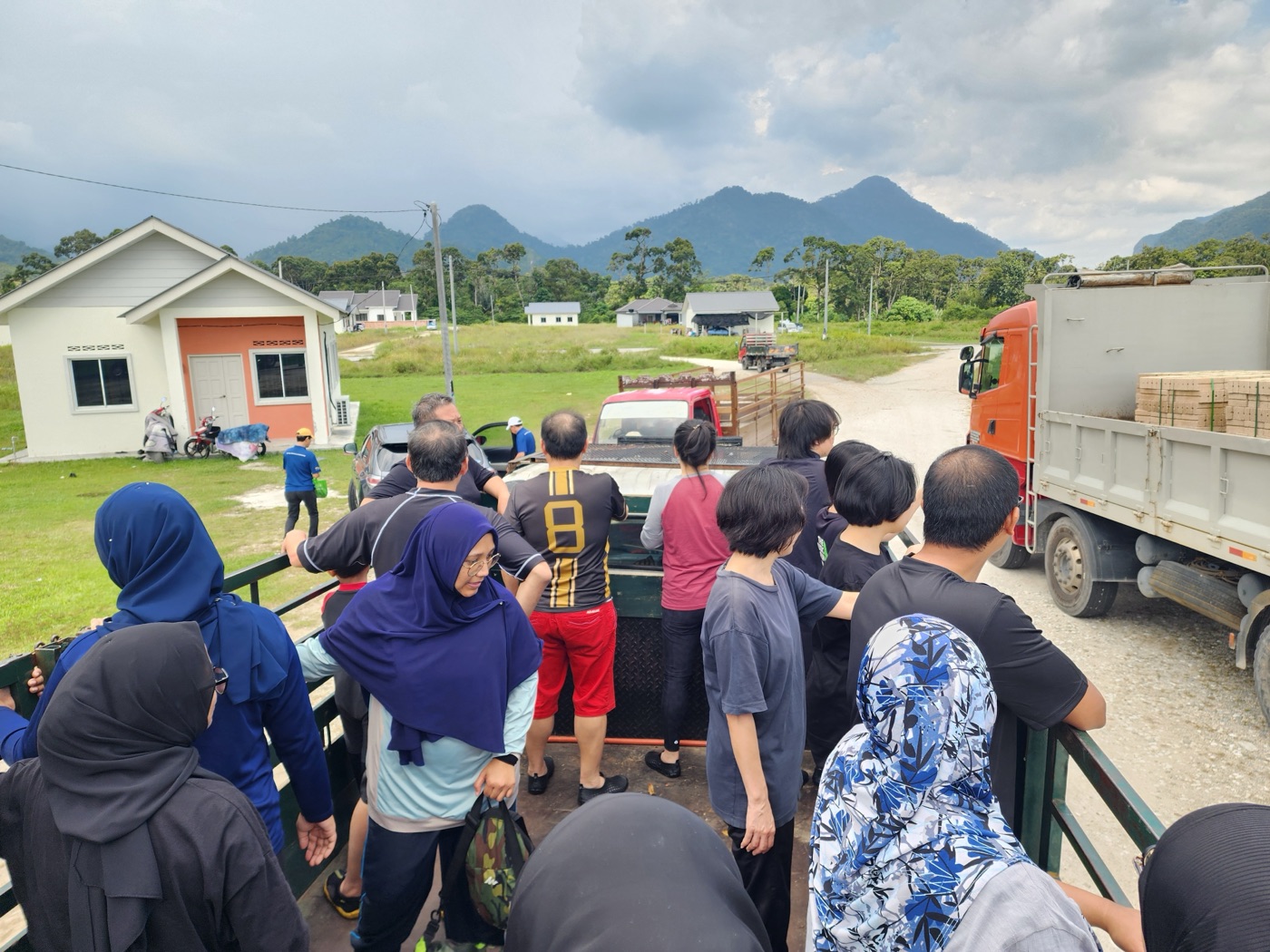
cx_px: 635
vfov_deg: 58.9
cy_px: 476
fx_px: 844
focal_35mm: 23
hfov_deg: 73.9
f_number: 1.8
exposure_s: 1/223
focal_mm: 6.4
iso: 12
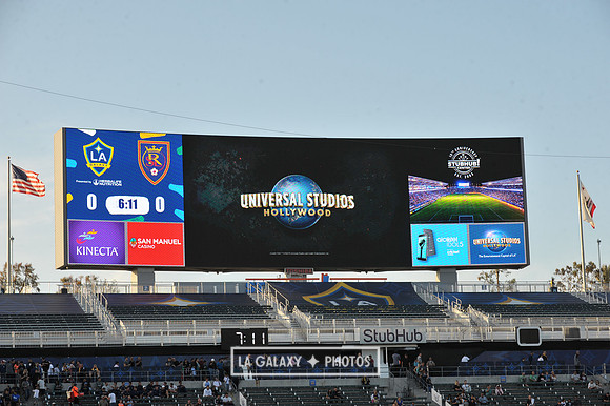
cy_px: 203
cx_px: 305
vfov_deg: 13.0
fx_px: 1778
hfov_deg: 19.5
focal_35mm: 105
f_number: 10
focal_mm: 105
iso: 400
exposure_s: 1/400
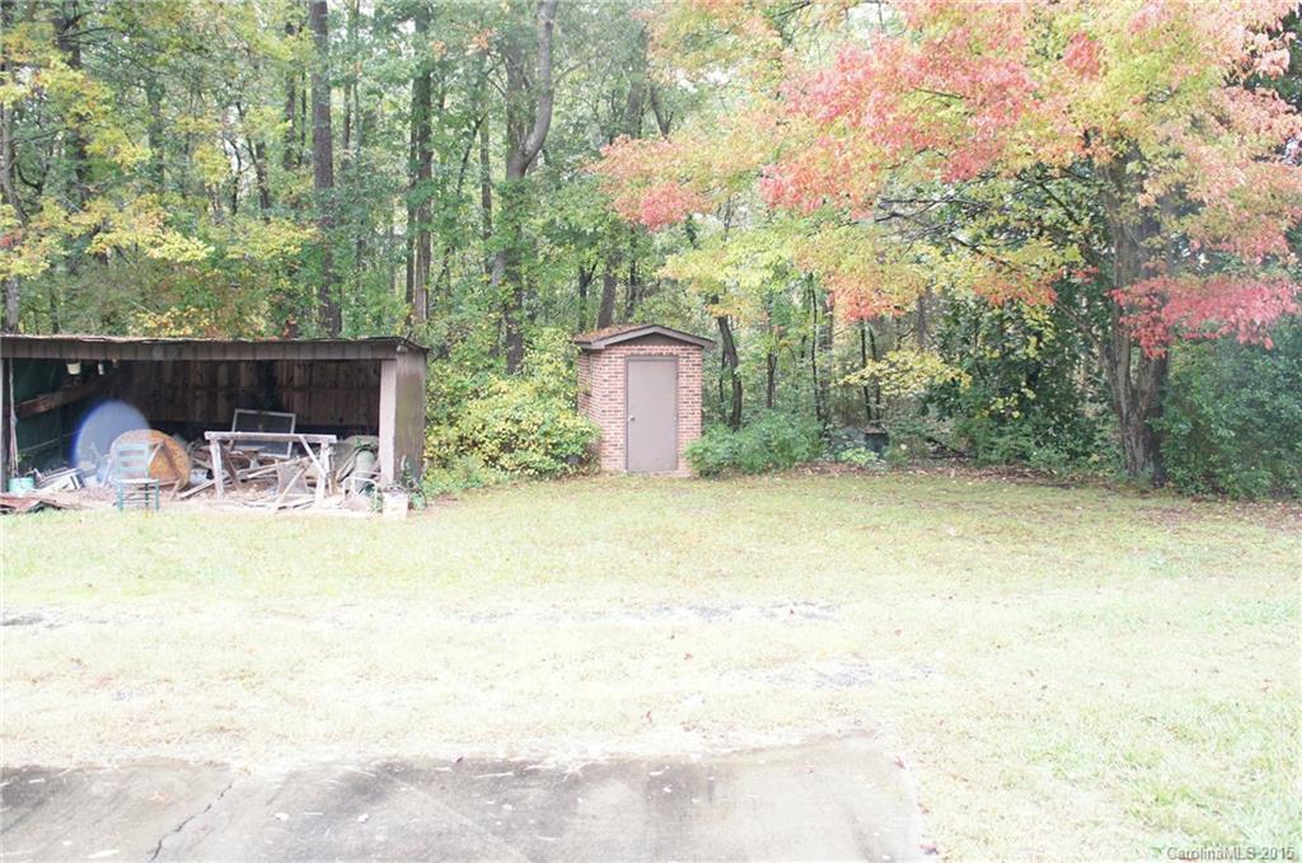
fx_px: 975
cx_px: 651
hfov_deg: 67.5
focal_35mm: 27
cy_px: 432
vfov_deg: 47.8
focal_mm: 18
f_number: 3.5
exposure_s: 1/60
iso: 320
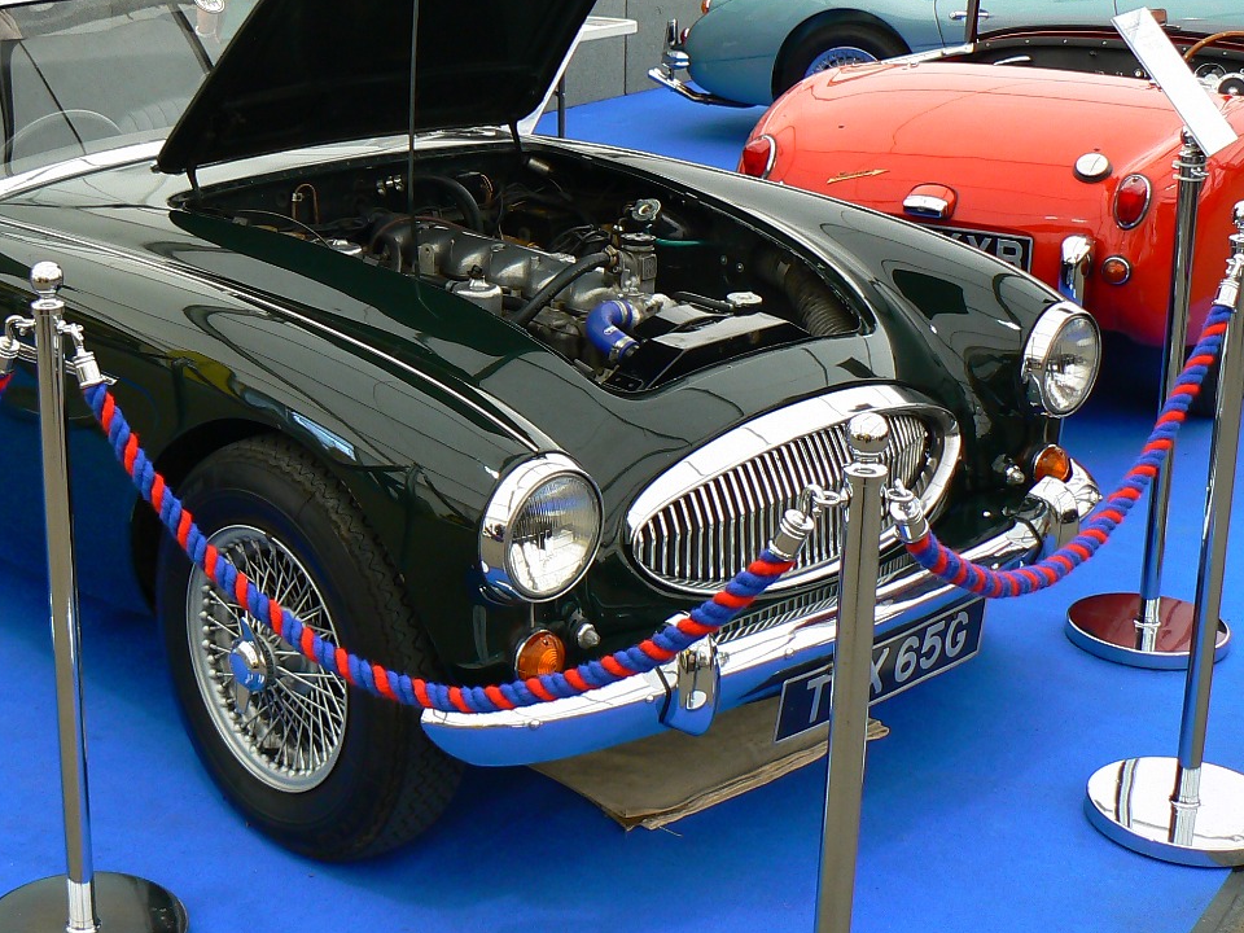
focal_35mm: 54
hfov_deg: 35.0
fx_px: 1941
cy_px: 311
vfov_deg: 26.9
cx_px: 352
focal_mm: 6
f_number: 2.8
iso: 80
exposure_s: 1/50
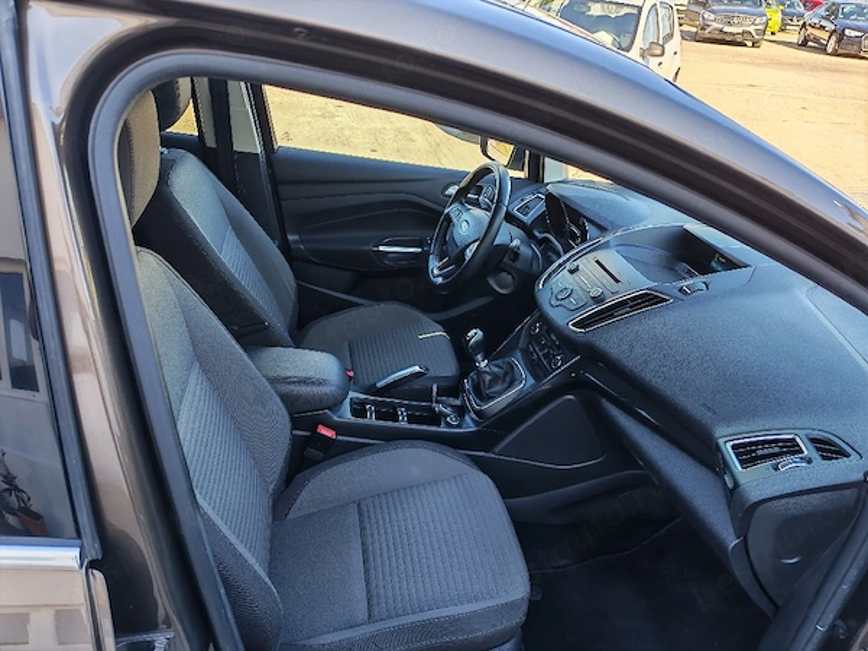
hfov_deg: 65.3
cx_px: 434
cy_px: 326
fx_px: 677
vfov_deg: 51.4
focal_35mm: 27
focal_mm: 6.12
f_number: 1.9
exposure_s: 1/100
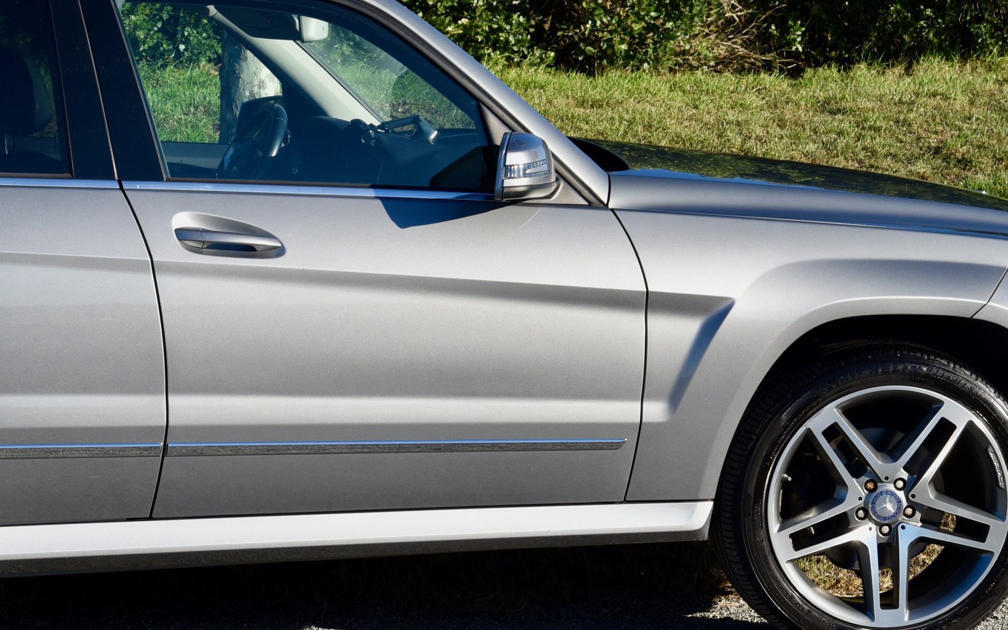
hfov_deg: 15.0
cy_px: 378
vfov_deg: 9.5
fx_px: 3791
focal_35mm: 138
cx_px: 100
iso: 200
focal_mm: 58
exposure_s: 1/320
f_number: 9
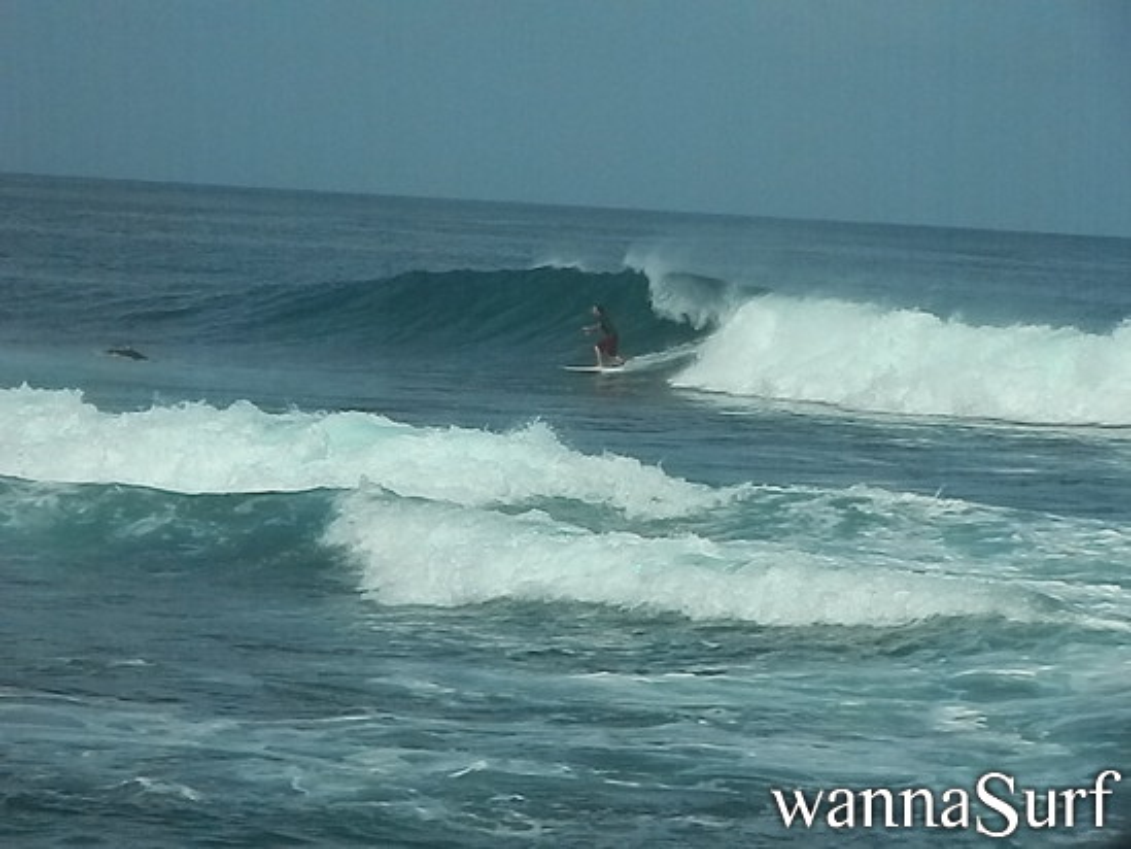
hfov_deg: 11.2
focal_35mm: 177
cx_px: 566
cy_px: 424
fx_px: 5784
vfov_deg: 8.4
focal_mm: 31.8
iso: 400
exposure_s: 1/640
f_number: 14.5
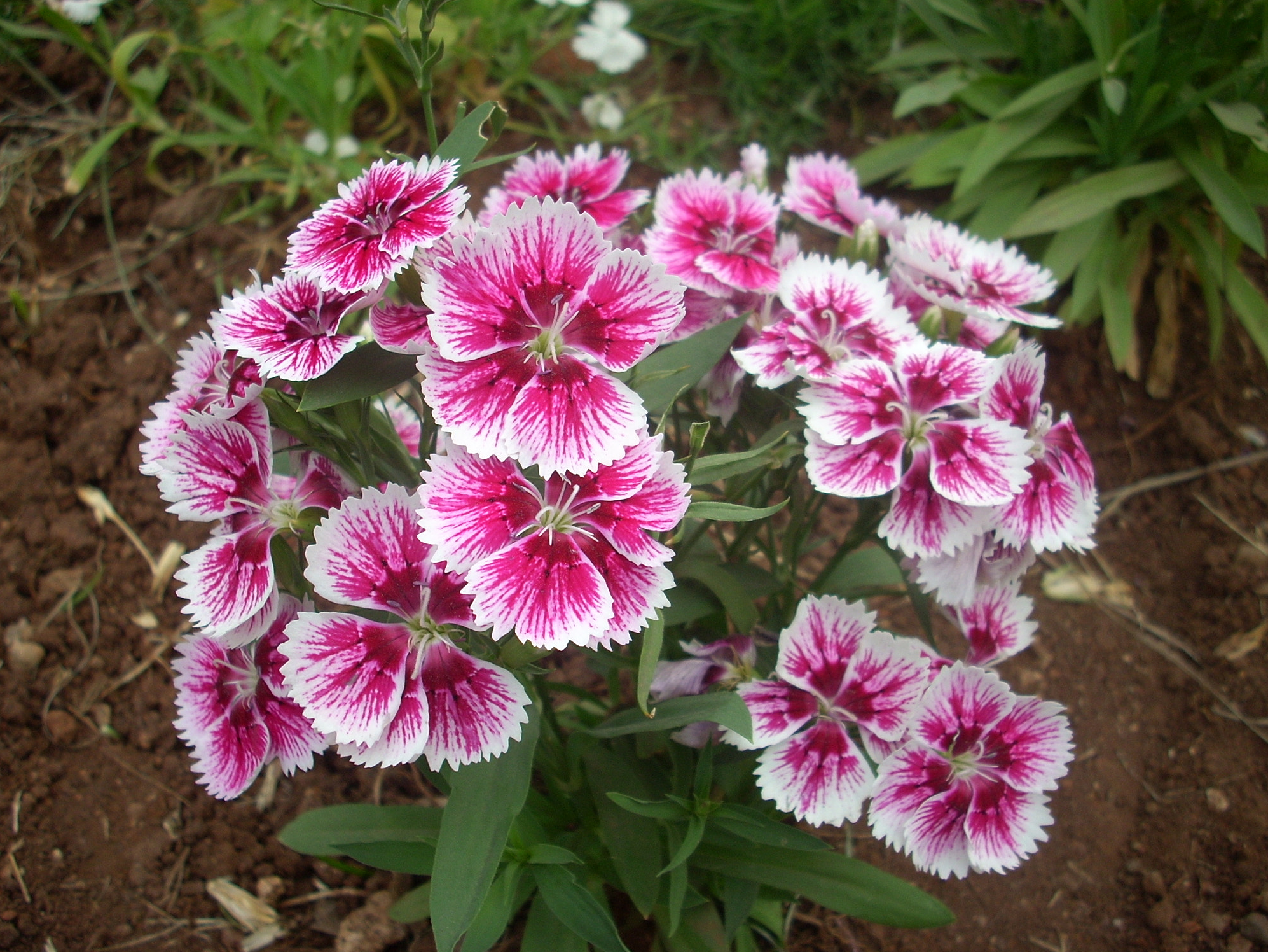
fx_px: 1392
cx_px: 624
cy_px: 470
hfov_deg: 49.0
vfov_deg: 37.7
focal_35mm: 38
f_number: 2.8
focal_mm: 6.2
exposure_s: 1/354
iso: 64
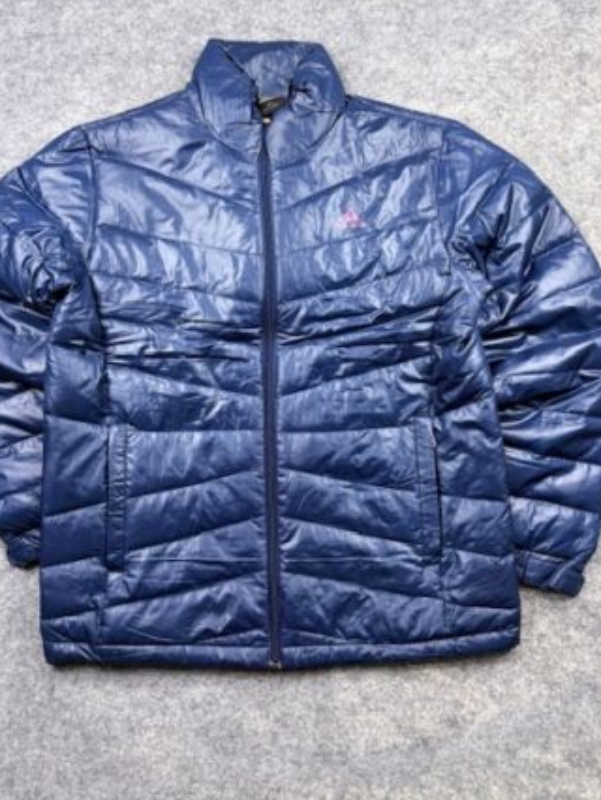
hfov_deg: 46.8
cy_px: 322
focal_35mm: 30
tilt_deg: -52.5
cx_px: 278
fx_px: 694
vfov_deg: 59.5
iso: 125
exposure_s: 1/100
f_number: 1.78
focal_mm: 6.76
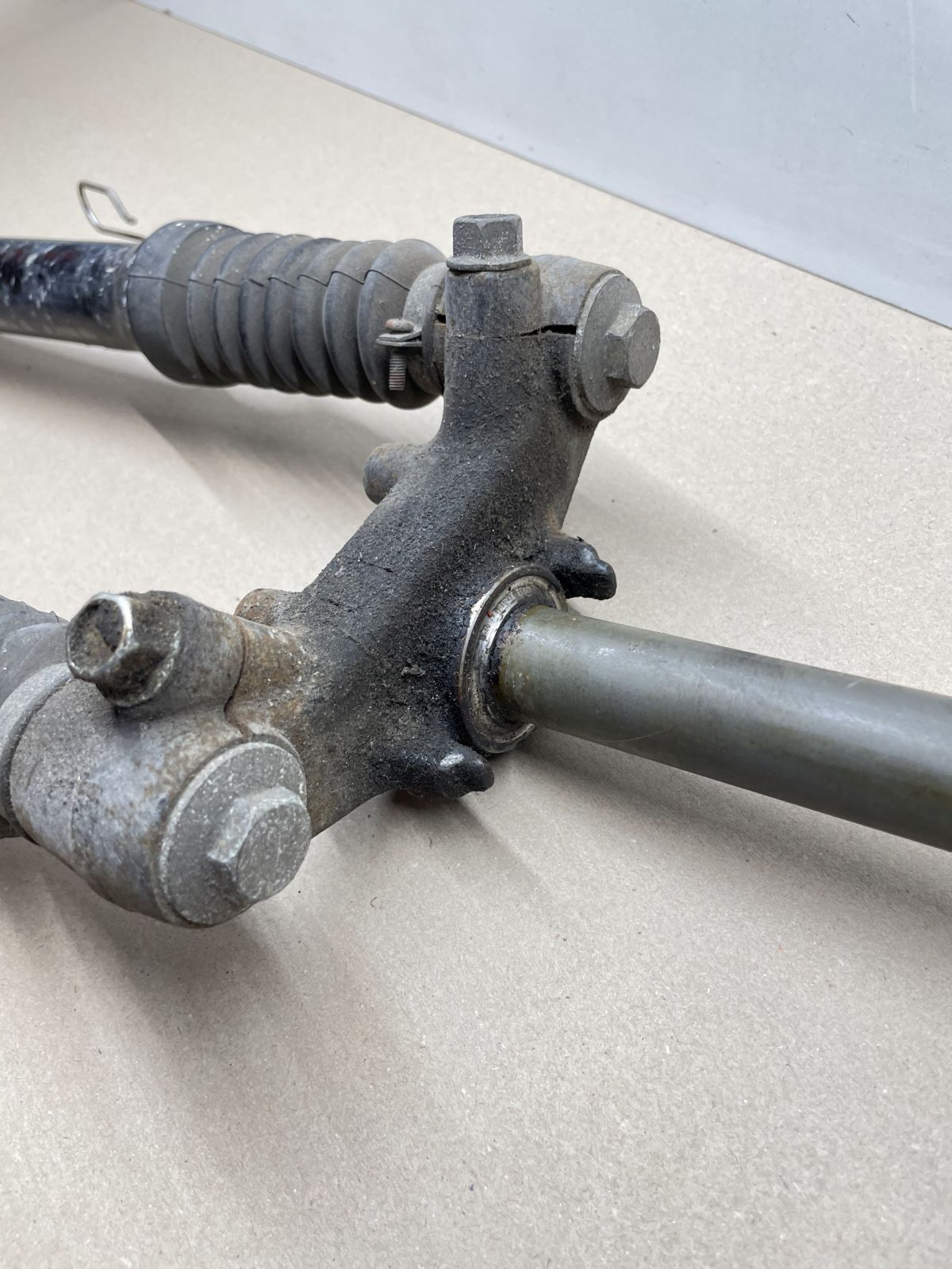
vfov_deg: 67.3
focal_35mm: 26
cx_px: 476
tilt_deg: -47.9
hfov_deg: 53.1
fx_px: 953
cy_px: 634
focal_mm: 4.2
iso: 125
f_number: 1.6
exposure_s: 1/100
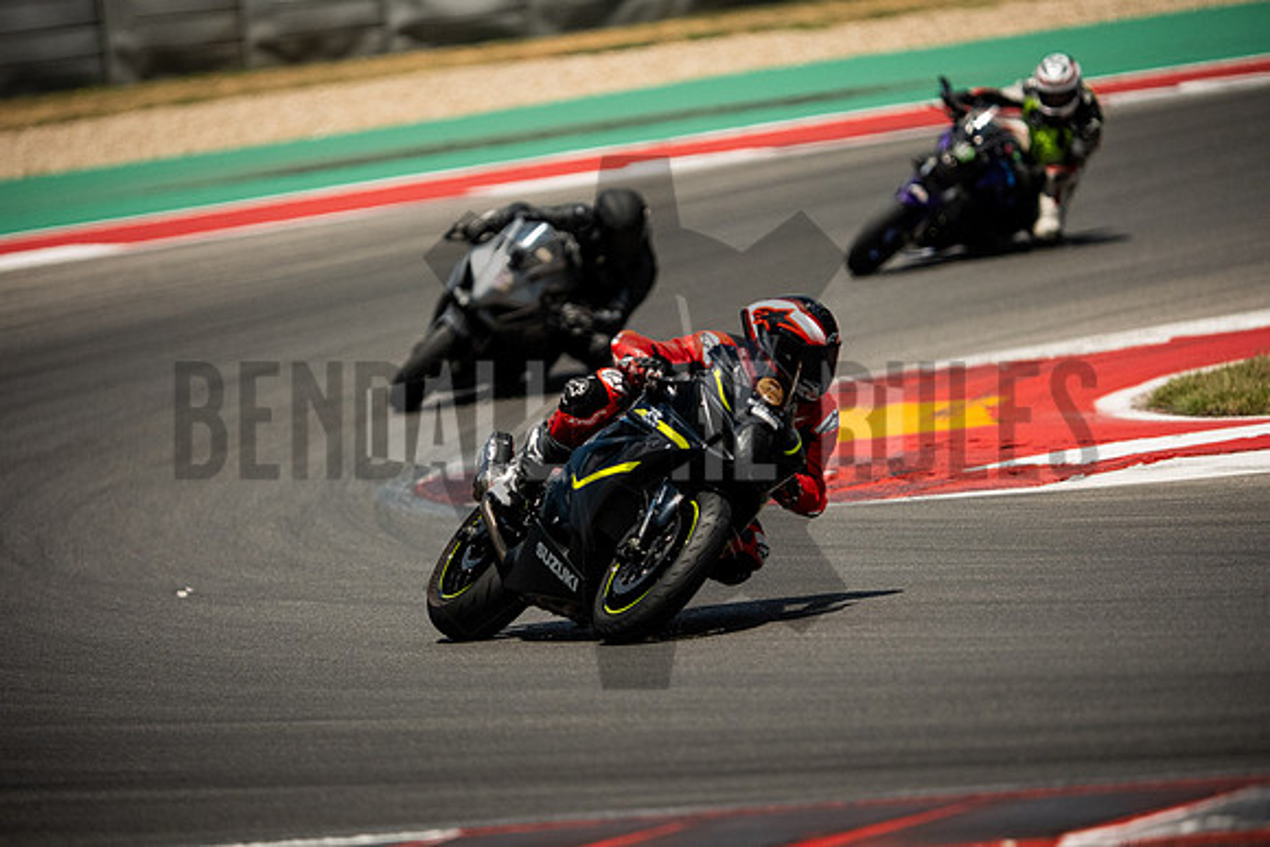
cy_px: 424
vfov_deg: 4.6
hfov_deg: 6.9
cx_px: 635
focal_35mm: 300
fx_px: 10585
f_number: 2
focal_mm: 200
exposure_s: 1/2000
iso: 1250
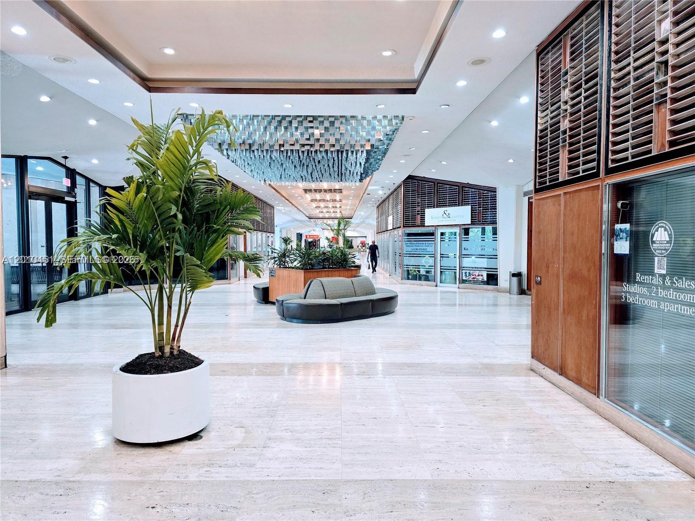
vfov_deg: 58.9
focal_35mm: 23
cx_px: 348
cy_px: 260
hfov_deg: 73.9
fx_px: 462
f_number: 1.7
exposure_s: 1/120
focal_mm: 6.3
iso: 400
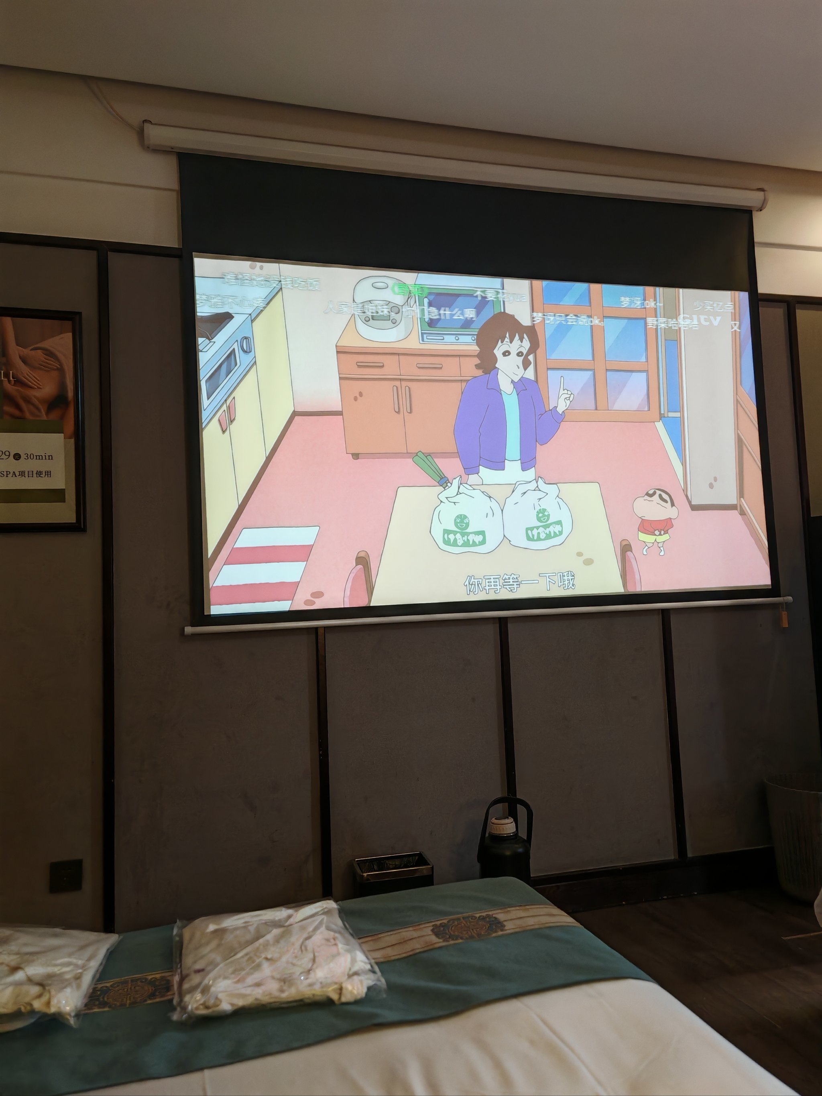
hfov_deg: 51.4
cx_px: 411
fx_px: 855
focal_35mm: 27
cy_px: 548
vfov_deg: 65.3
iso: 1000
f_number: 1.9
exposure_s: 1/25
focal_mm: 6.67
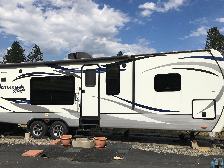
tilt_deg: +2.0
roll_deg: -0.4
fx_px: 220
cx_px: 105
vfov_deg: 41.7
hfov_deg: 53.9
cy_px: 97
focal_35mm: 34
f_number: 2.2
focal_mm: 4.15
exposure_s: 1/2564
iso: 25
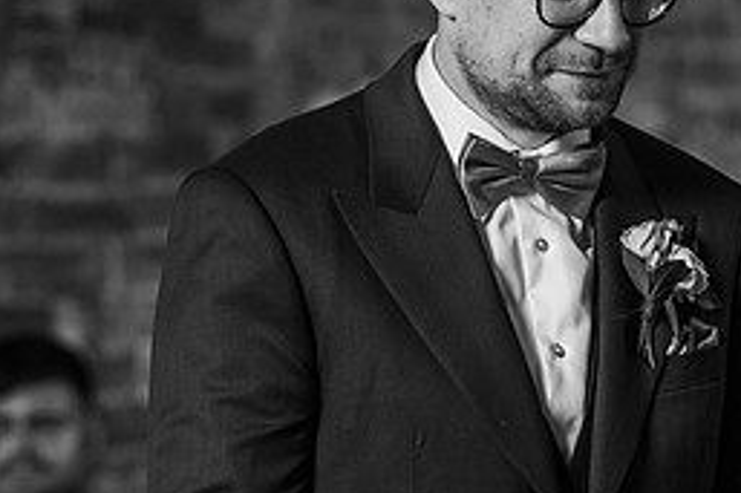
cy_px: 283
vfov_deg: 7.1
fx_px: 3949
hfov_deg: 10.7
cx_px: 409
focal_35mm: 192
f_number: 2.5
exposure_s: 1/200
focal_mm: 85
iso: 1250
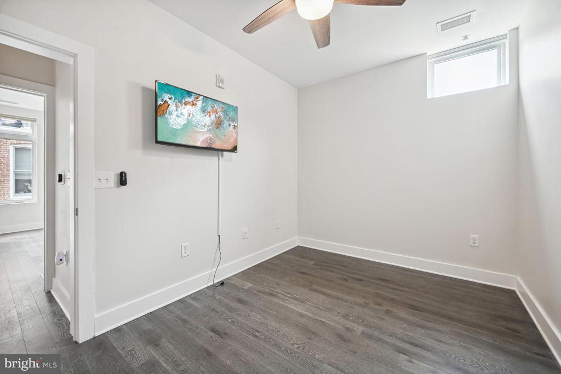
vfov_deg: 81.2
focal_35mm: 14
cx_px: 280
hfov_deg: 104.2
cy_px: 187
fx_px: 218
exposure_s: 1/5
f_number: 9
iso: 200
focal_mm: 14
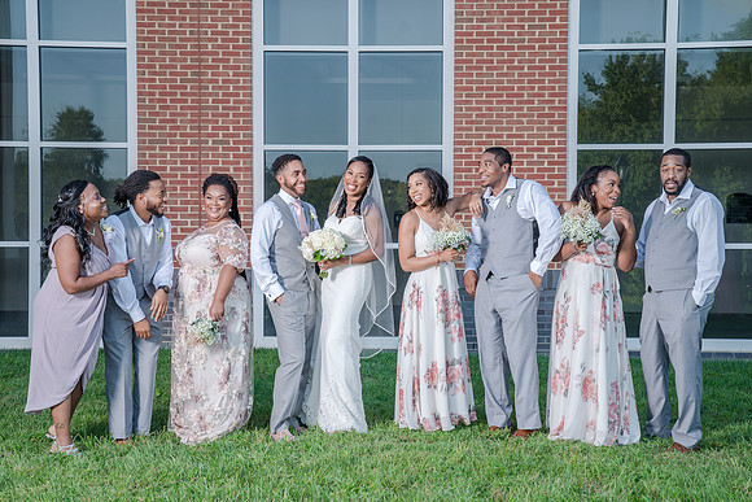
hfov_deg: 35.6
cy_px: 251
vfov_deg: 24.2
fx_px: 1170
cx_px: 376
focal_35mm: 56
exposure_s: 1/200
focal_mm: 56
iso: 200
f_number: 5.6
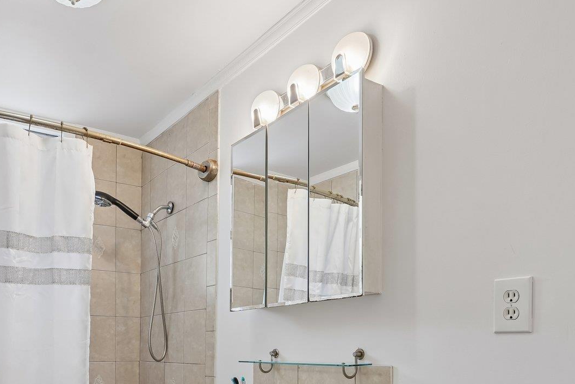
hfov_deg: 59.0
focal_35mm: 31
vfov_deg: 38.8
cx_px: 194
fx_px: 495
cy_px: 358
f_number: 8
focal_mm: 16
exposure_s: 1/30
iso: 400
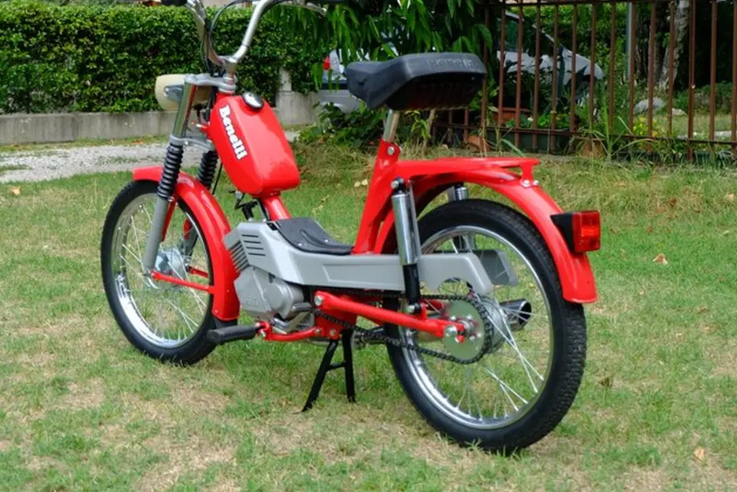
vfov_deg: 23.0
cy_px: 220
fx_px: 1208
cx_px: 349
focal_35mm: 59
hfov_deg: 33.9
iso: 200
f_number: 5.6
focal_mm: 35.5
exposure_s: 1/140
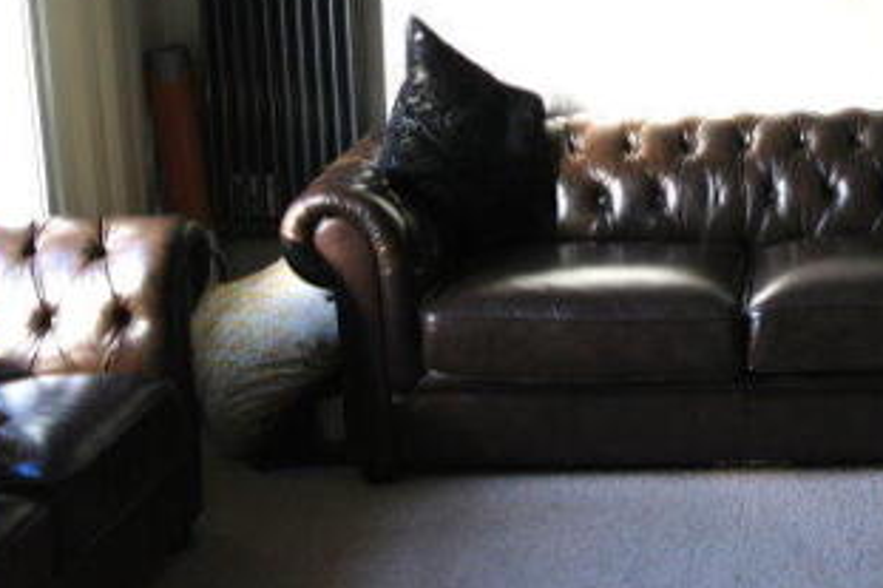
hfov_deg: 33.2
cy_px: 33
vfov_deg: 23.0
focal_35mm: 57
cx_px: 801
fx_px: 1397
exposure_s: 1/40
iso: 120
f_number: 3.5
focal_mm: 18
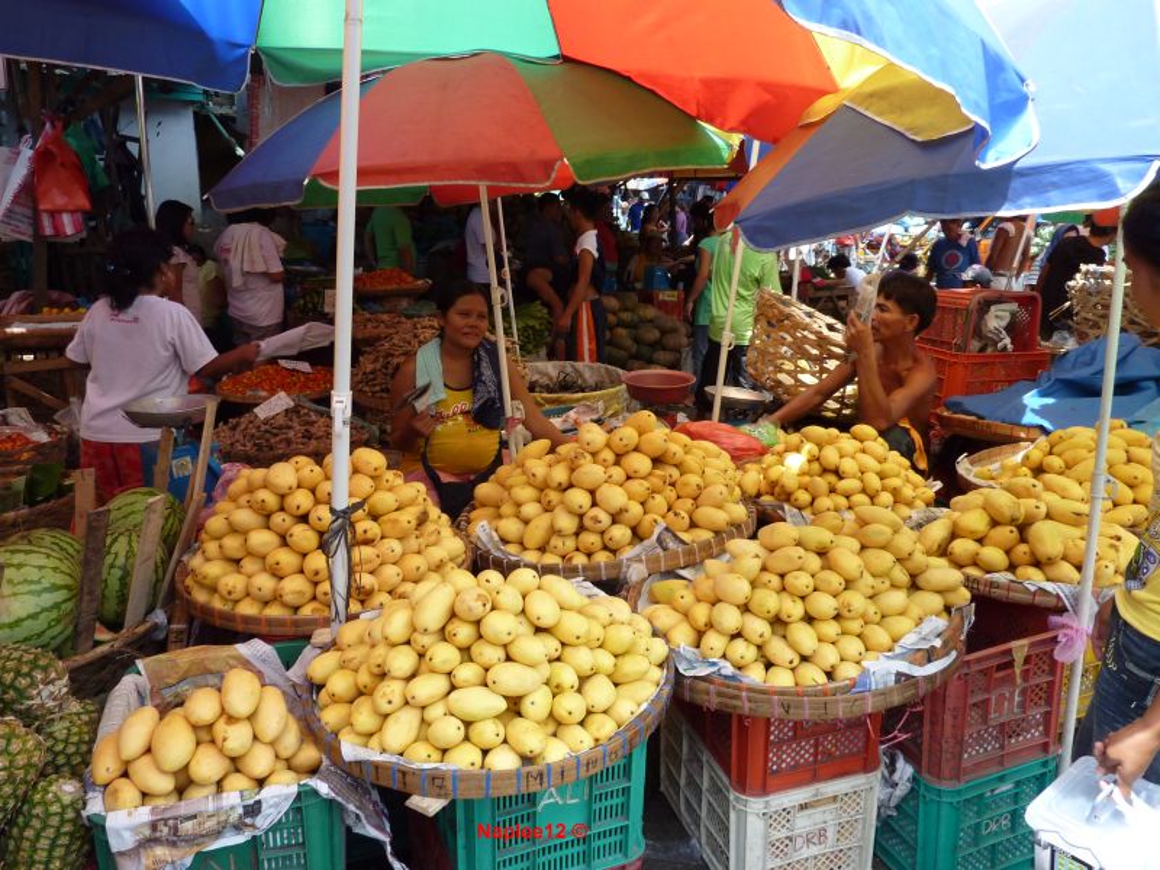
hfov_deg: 69.4
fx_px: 838
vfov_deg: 54.9
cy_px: 435
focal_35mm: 25
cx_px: 580
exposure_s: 1/250
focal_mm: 4.1
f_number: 4
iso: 125
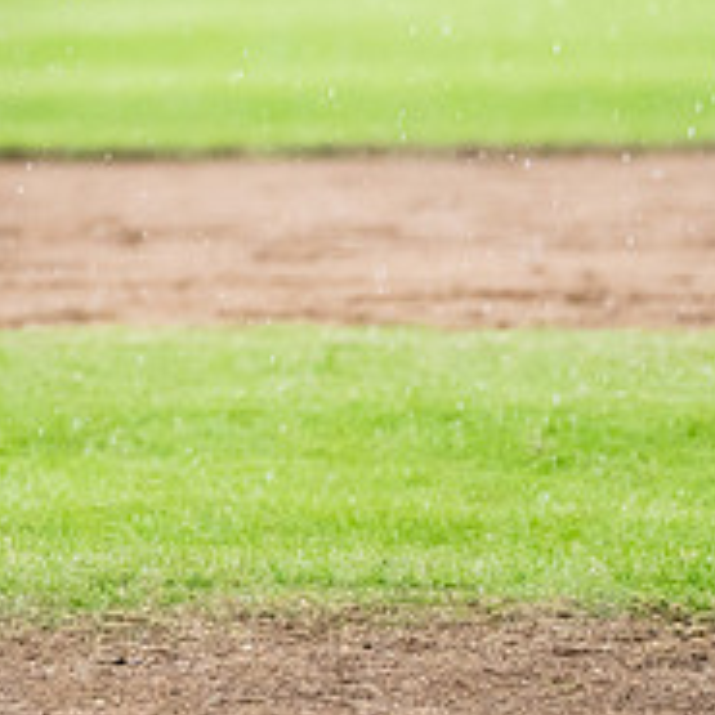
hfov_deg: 2.0
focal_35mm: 870
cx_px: -352
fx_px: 20331
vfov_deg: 2.0
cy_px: -261
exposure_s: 1/1000
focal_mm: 200
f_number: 2.8
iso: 1600
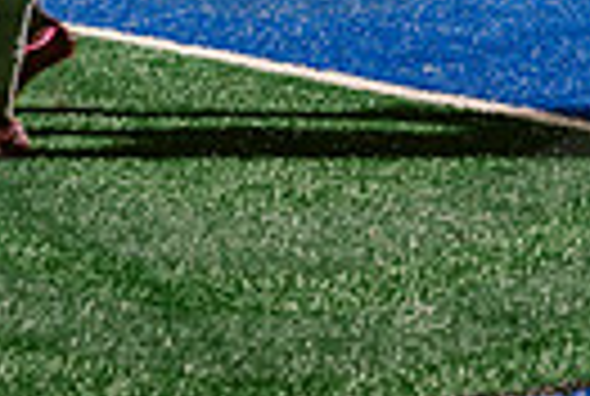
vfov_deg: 4.4
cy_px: -421
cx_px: 270
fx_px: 5076
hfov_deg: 6.7
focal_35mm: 309
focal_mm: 70
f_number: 4
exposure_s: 1/160
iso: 2500
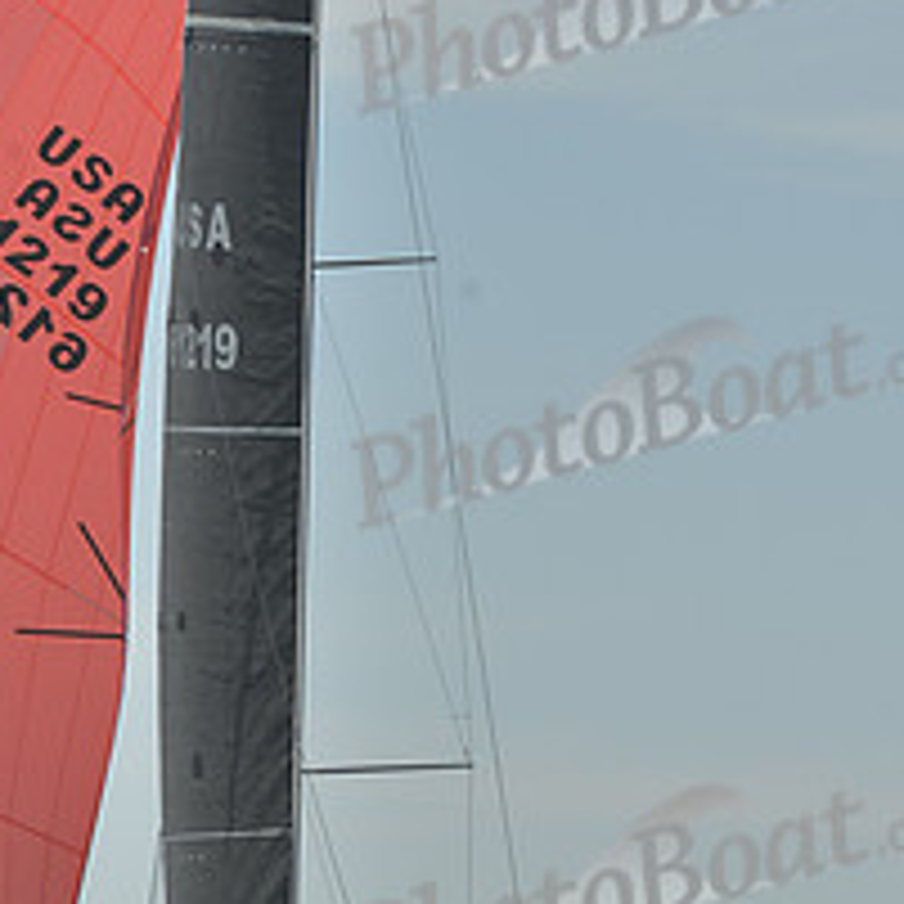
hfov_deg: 3.6
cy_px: 711
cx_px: 119
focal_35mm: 491
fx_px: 14507
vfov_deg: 3.6
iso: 280
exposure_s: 1/800
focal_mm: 200
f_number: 10
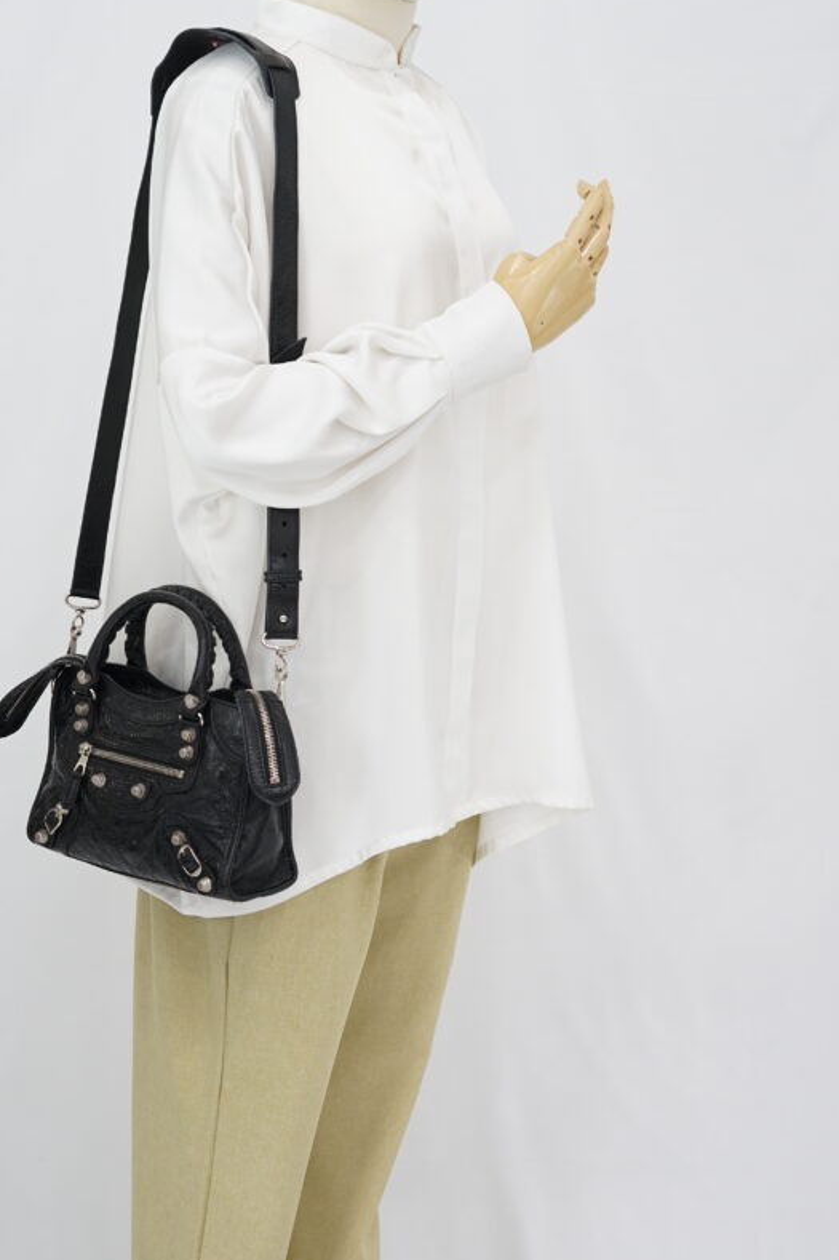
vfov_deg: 31.0
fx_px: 2273
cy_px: 593
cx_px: 316
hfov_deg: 20.9
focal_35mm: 65
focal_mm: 50
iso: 640
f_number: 6.3
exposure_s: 1/8
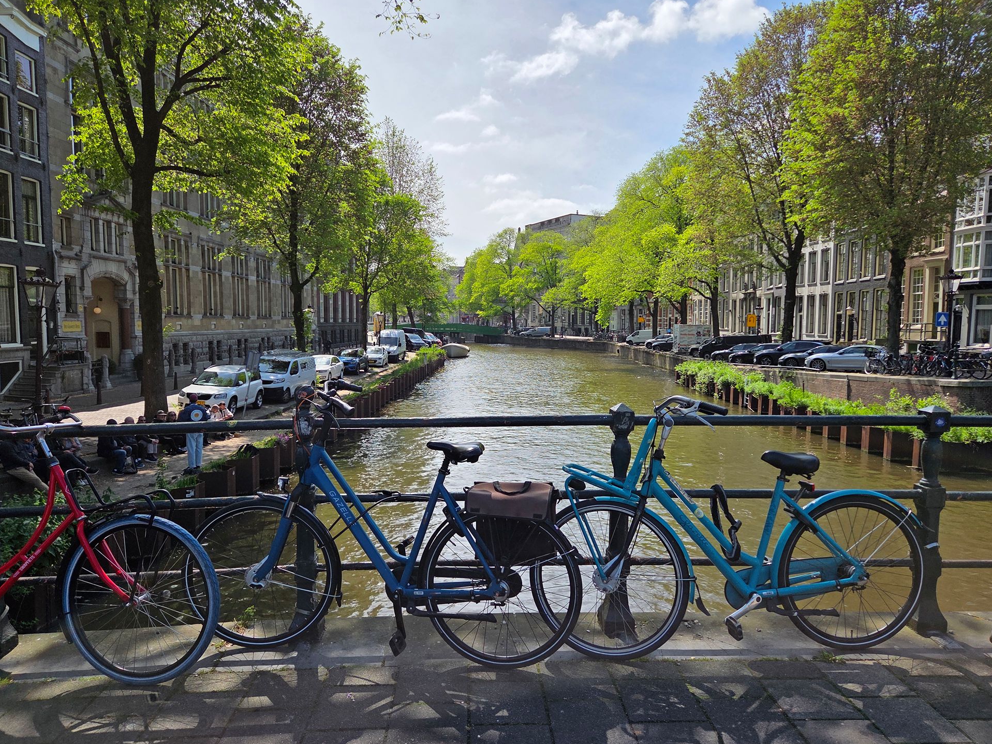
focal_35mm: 24
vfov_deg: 56.8
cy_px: 383
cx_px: 484
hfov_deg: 71.6
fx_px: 688
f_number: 1.8
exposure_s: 1/7328
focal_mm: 5.4
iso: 80
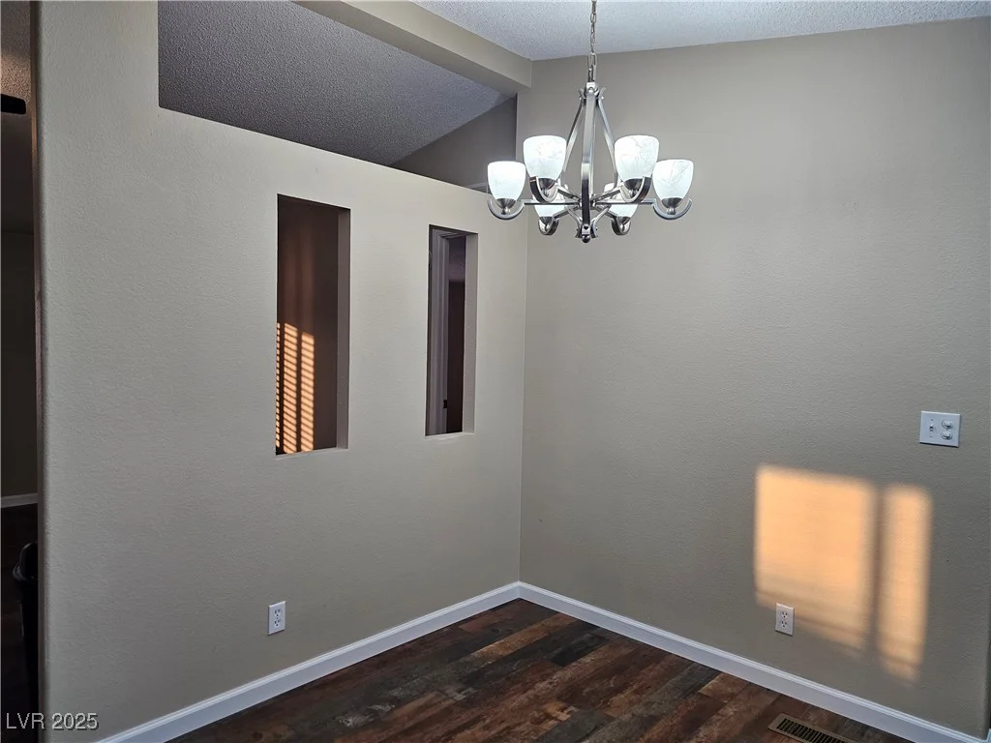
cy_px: 372
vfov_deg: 58.9
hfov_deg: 73.9
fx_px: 658
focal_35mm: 23
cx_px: 496
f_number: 1.7
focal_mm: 6.3
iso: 125
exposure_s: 1/120
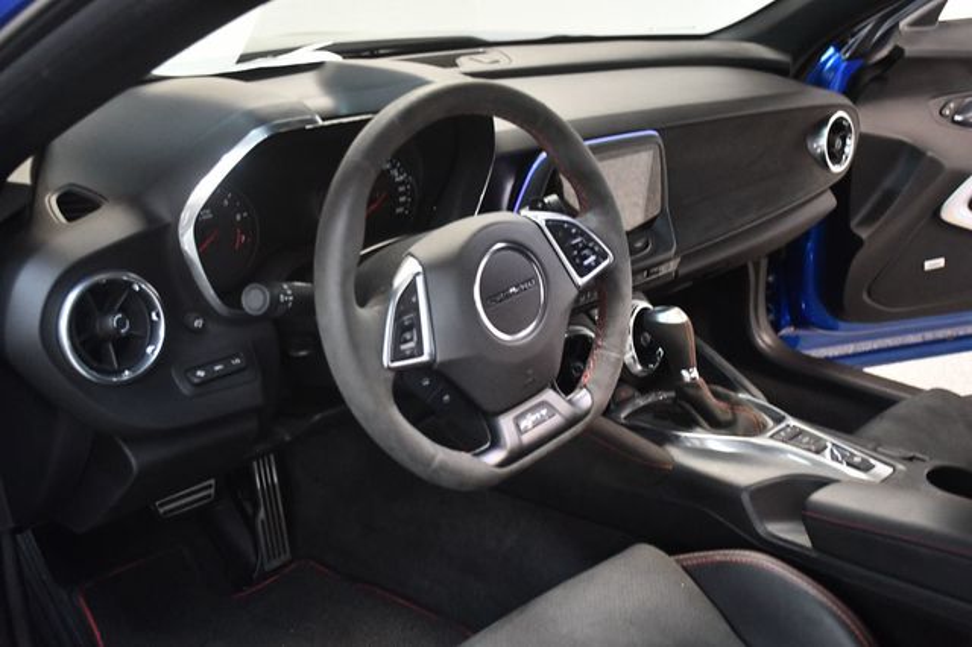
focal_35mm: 39
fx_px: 1052
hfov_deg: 49.6
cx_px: 486
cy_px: 324
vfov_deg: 34.2
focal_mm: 26
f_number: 3.8
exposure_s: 1/60
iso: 4500
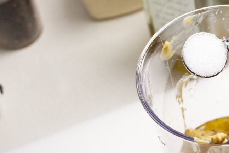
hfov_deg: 22.3
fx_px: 566
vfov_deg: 15.3
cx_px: 206
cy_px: 92
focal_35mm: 89
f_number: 9
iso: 1250
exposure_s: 1/1600
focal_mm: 48
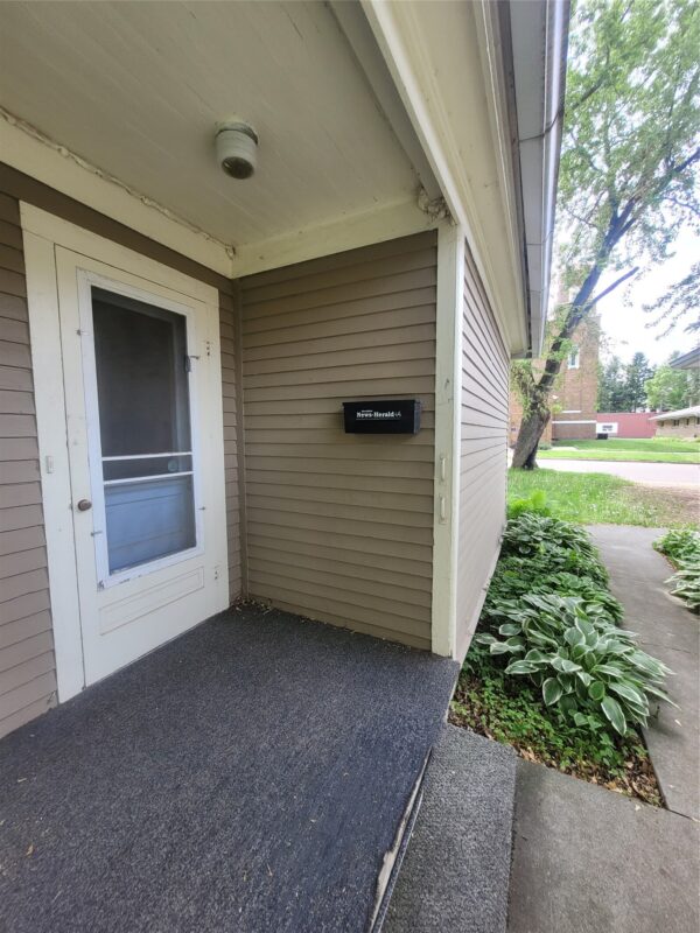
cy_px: 466
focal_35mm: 13
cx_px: 350
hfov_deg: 89.9
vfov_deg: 106.2
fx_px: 351
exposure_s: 1/120
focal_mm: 1.74
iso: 50
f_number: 2.2
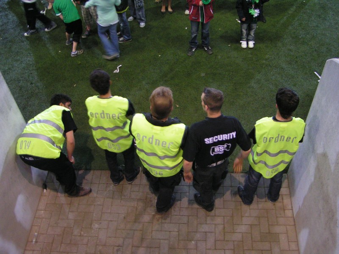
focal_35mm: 38
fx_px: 372
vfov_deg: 37.7
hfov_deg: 49.0
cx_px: 170
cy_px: 127
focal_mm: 5.8
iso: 200
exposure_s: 1/15
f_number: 2.8
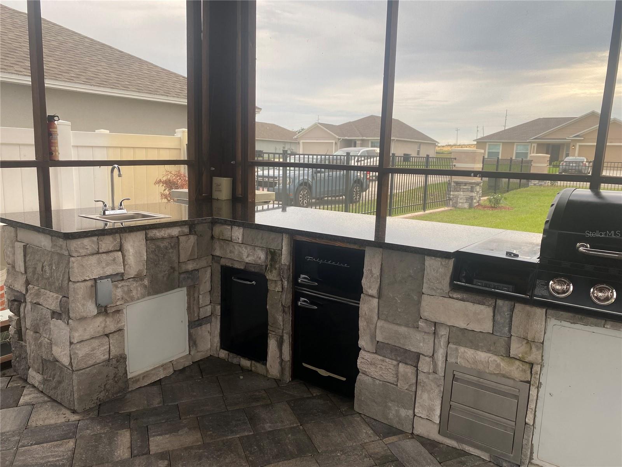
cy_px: 234
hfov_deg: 67.3
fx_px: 467
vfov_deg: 53.1
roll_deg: -1.9
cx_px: 311
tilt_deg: -11.2
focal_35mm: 26
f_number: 1.8
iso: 32
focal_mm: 4.25
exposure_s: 1/373
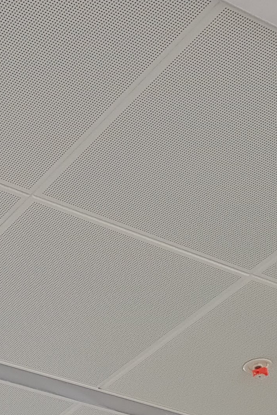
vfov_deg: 19.4
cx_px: 15
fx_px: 1189
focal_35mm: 103
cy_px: 382
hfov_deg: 13.2
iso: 100
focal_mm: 4.2
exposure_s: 1/50
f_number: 1.7
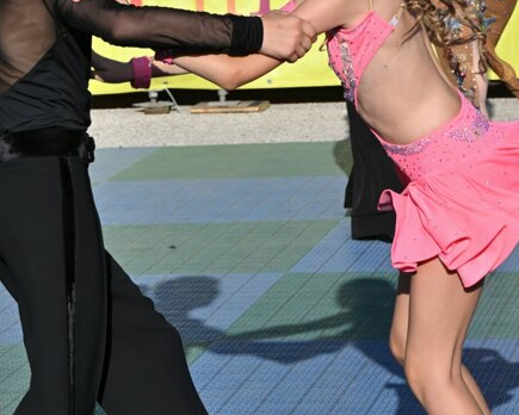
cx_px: 354
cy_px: 103
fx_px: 3180
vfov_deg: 7.5
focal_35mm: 207
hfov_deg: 9.3
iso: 200
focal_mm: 70
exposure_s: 1/500
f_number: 8
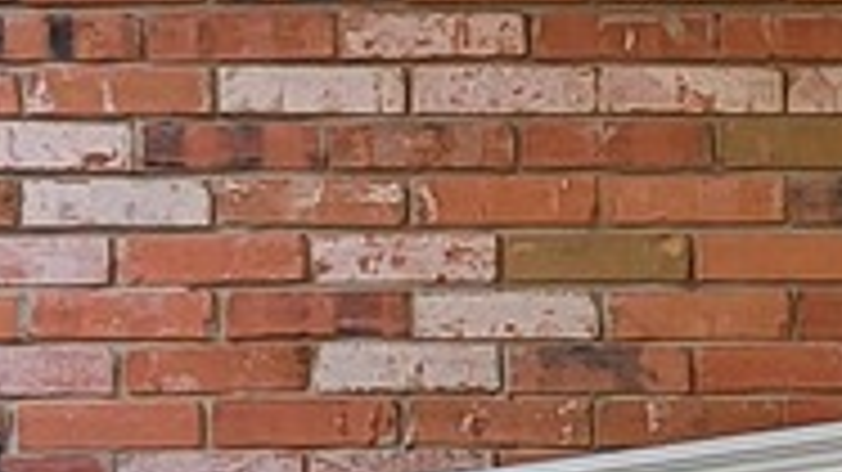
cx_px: 2179
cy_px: 1259
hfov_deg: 8.8
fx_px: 4865
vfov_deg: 5.3
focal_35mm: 218
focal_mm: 5.4
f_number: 1.8
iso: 64
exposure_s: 1/120
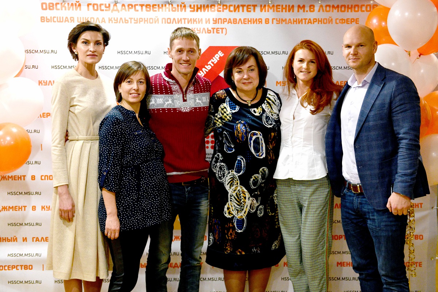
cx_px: 219
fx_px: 706
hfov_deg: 34.5
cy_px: 146
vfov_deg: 23.4
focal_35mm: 58
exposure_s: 1/160
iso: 3200
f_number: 3.5
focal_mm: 58
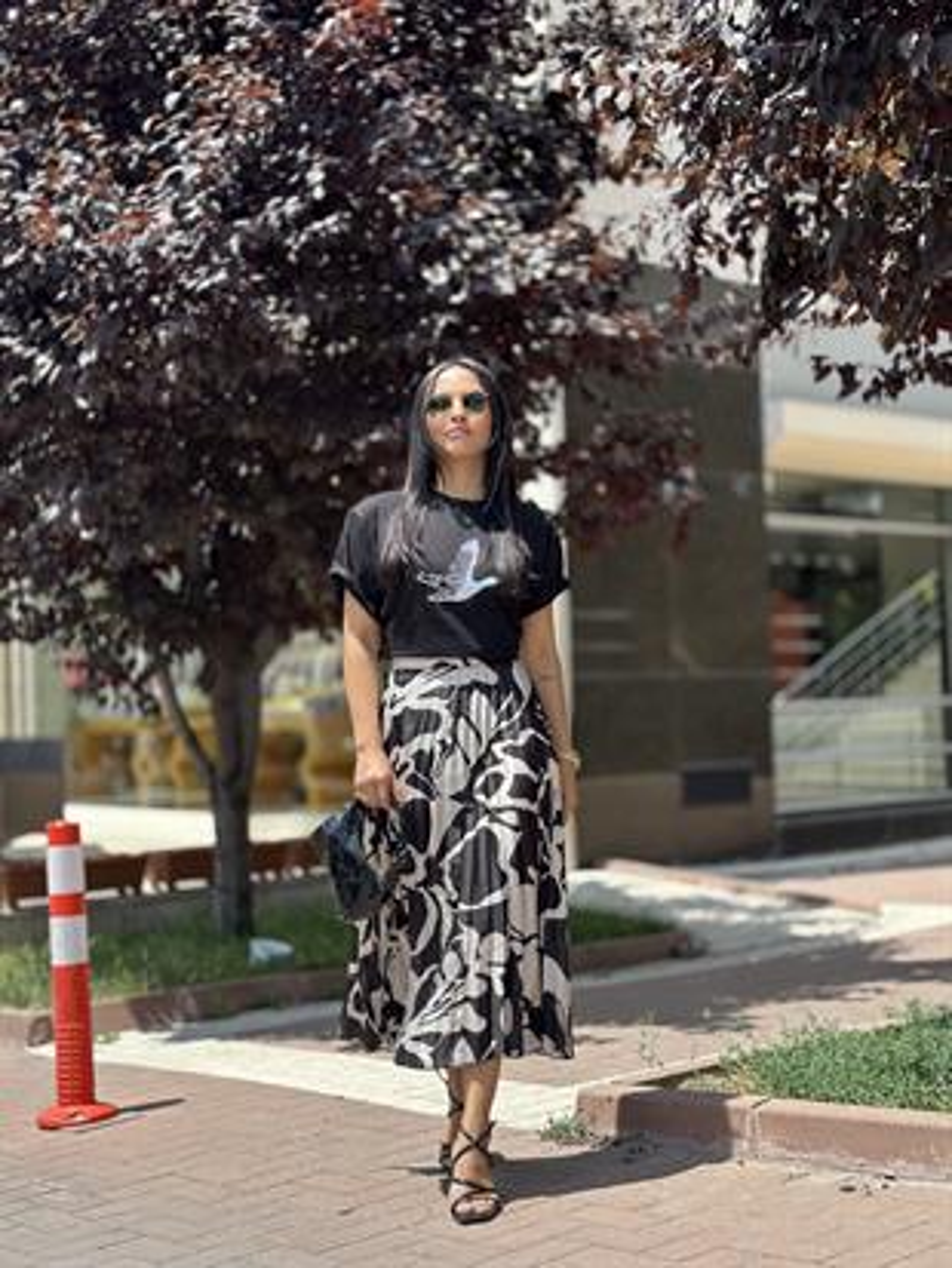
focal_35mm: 48
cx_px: 476
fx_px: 1759
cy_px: 634
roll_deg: +0.7
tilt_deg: +1.0
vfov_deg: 39.6
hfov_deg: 30.3
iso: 80
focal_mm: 6.86
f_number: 1.78
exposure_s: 1/2114
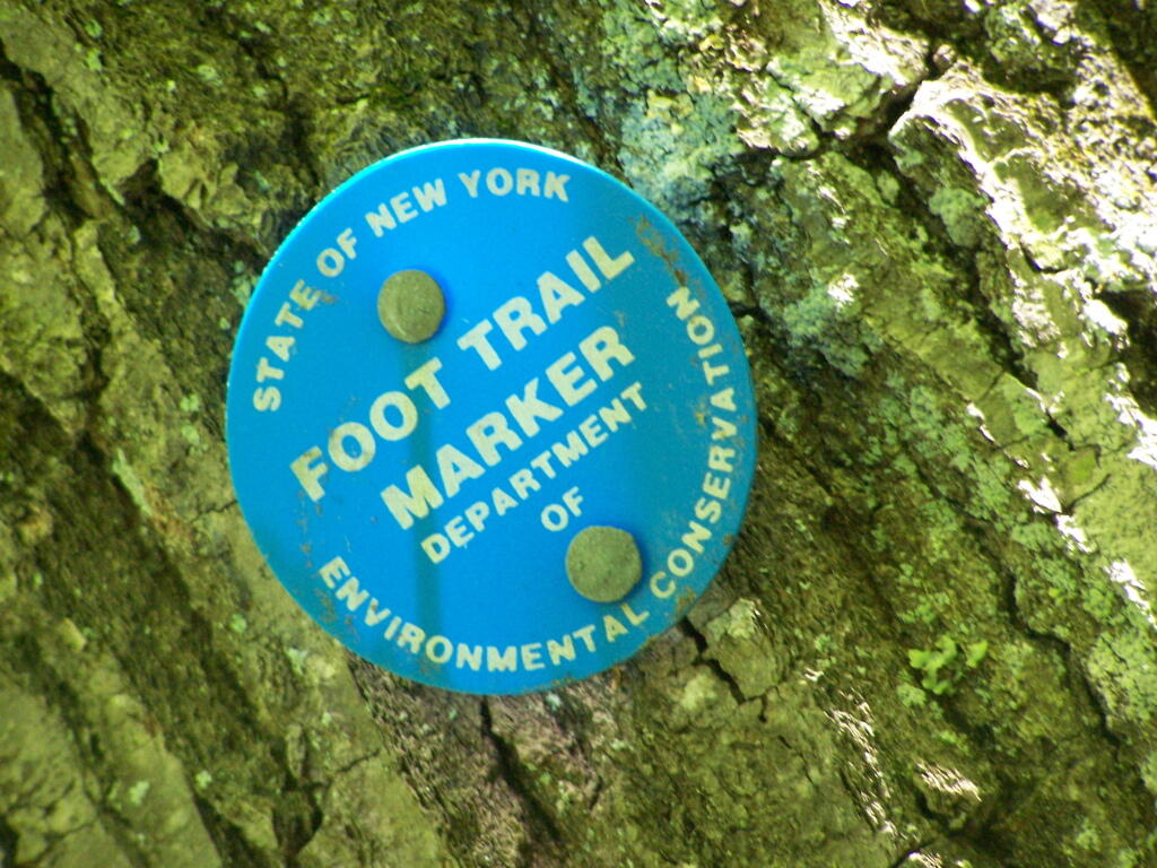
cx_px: 578
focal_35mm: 380
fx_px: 12701
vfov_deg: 3.9
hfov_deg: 5.2
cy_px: 434
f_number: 3.7
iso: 400
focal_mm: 63
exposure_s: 1/80
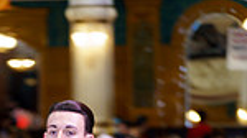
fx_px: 2676
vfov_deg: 2.9
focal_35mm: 409
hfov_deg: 5.3
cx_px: 7
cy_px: 343
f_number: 2.8
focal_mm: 130
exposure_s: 1/160
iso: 640
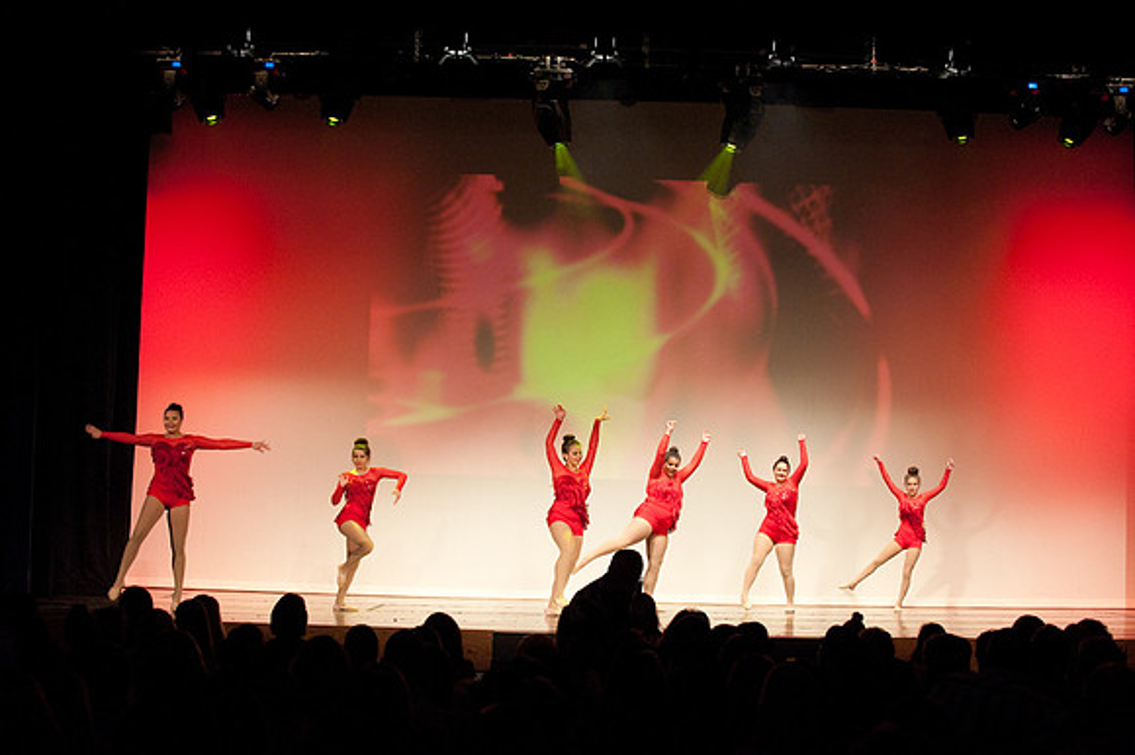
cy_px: 378
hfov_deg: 28.9
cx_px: 568
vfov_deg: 19.4
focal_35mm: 70
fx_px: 2206
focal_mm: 70
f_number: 4
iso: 3200
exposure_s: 1/200
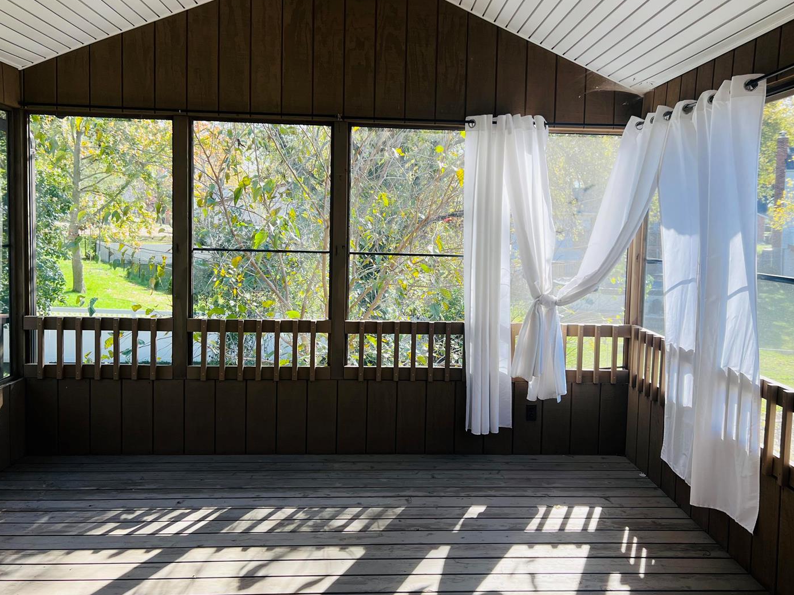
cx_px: 418
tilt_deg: -3.8
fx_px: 688
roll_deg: -2.4
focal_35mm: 30
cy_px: 261
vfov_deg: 46.7
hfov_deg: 59.9
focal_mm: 5.7
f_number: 1.5
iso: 50
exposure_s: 1/411
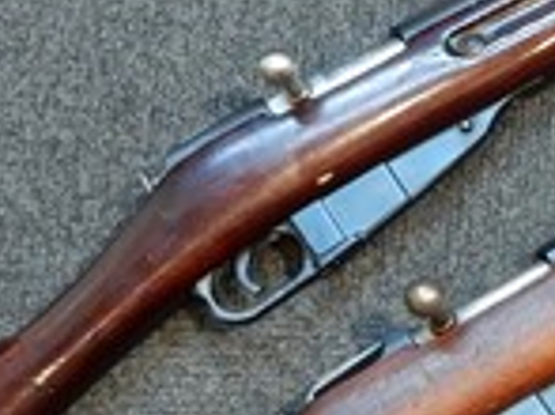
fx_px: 2547
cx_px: 789
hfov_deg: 12.0
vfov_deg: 9.3
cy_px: 204
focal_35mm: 159
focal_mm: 6.4
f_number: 4
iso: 450
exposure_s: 1/8
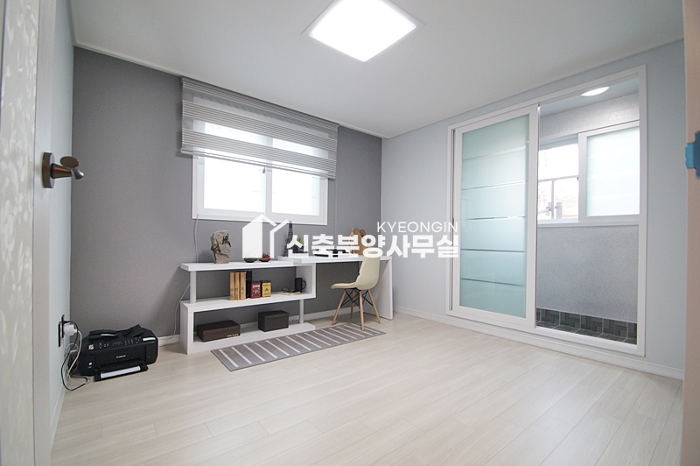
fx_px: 291
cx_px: 350
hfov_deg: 100.4
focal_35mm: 15
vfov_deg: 77.2
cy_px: 233
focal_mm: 10
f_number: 4
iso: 800
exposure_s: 1/125
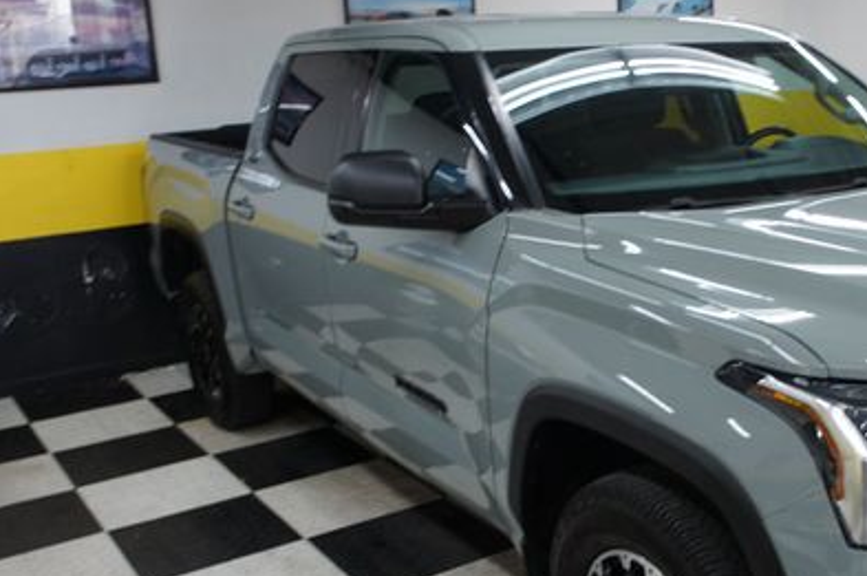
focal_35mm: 44
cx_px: 704
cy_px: 353
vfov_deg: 30.3
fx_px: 1058
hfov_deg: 42.4
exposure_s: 1/30
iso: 200
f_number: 4
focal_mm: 18
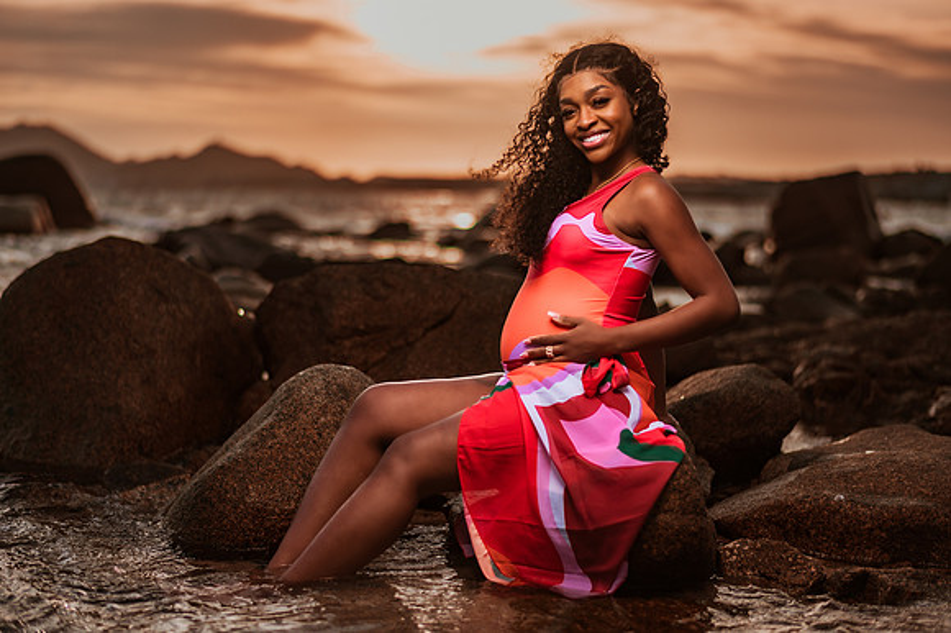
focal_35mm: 58
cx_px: 476
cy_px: 316
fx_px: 1531
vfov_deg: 23.4
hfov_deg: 34.5
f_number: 1.4
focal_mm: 58
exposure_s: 1/5000
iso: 100
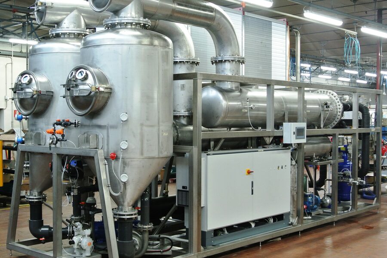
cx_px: 194
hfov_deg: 49.6
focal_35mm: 39
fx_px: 419
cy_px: 129
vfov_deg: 34.2
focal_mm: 14.5
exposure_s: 1/30
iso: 400
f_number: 4
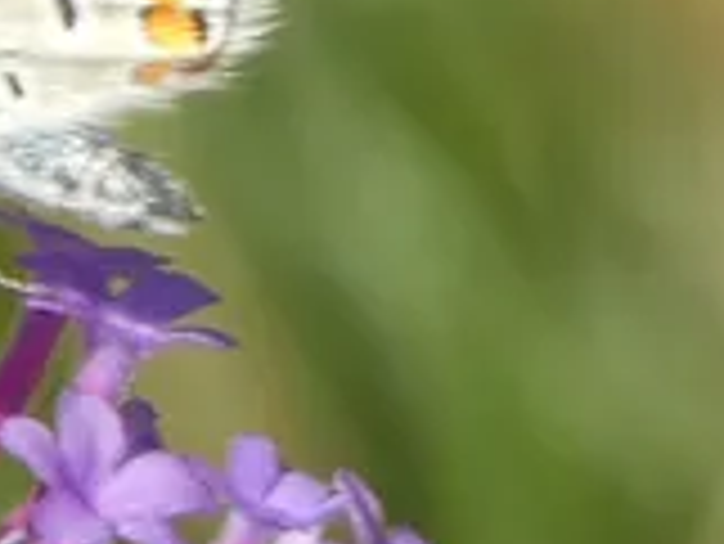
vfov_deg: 1.1
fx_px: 29115
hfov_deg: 1.4
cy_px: 180
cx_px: -81
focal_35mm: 1391
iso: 80
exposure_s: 1/125
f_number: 5.6
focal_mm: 62.7
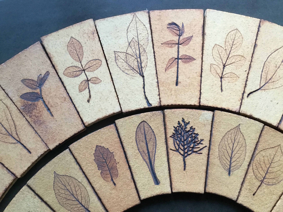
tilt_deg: -79.0
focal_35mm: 31
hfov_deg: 58.4
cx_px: 142
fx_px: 253
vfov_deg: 45.4
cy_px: 106
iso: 200
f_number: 2.4
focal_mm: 3.3
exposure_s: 1/25
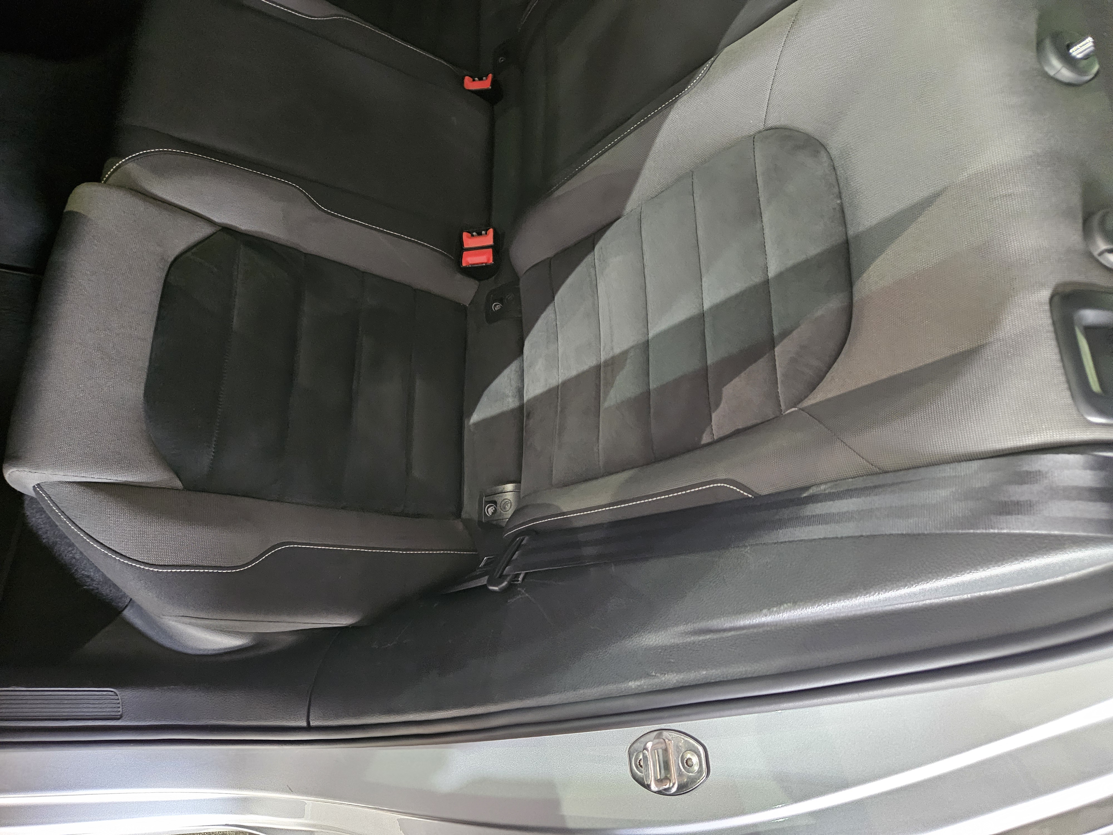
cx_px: 556
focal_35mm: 23
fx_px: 740
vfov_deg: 58.9
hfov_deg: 73.9
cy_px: 418
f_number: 1.8
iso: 1250
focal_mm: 5.4
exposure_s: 1/20
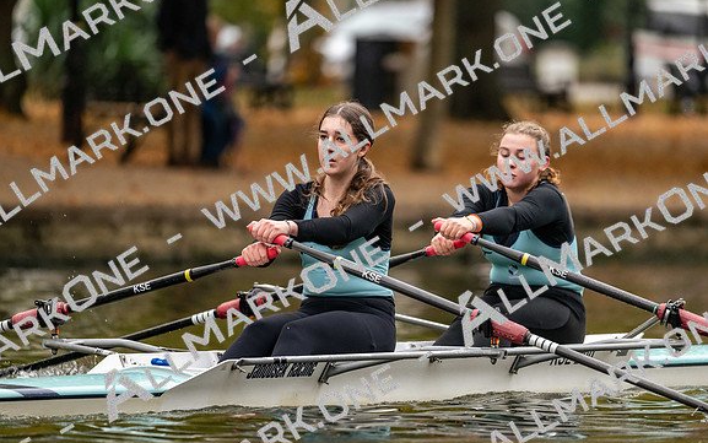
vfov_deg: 3.2
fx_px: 7913
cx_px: 353
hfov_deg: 5.1
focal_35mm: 410
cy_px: 233
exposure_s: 1/2500
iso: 2800
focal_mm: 400
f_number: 4.5
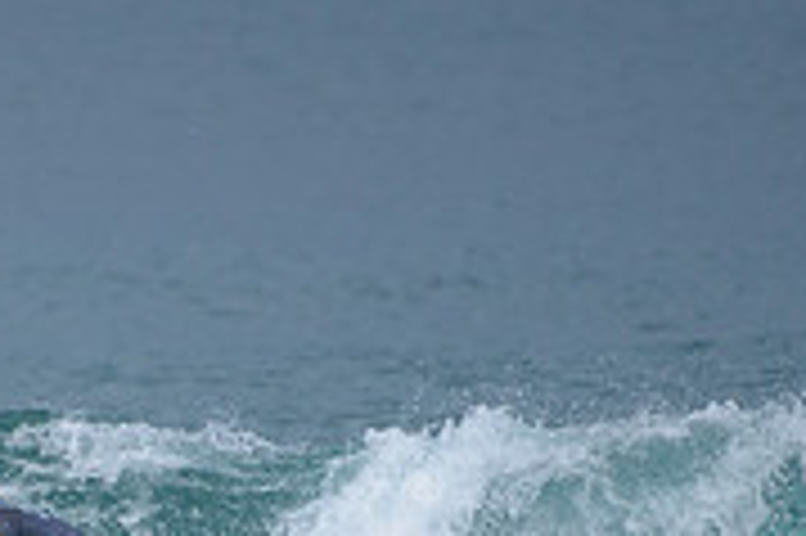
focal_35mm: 1713
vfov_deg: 0.8
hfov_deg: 1.2
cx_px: 11
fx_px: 38316
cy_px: 668
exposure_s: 1/2000
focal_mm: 500
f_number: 5.6
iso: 280
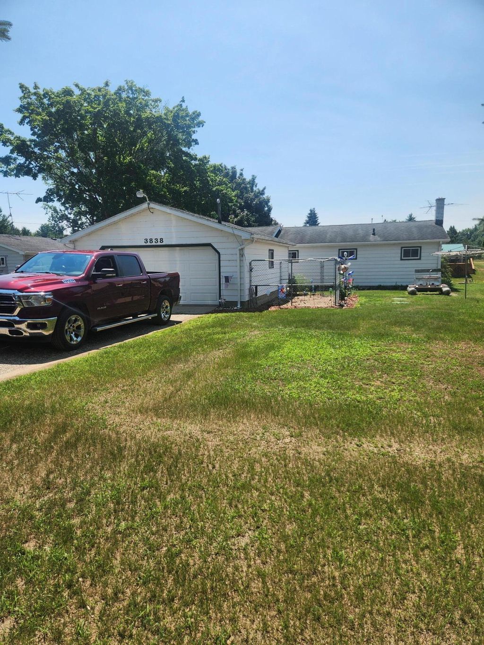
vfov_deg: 73.9
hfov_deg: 58.9
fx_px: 429
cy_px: 322
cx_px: 242
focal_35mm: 23
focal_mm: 5.4
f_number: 1.8
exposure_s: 1/1941
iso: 20
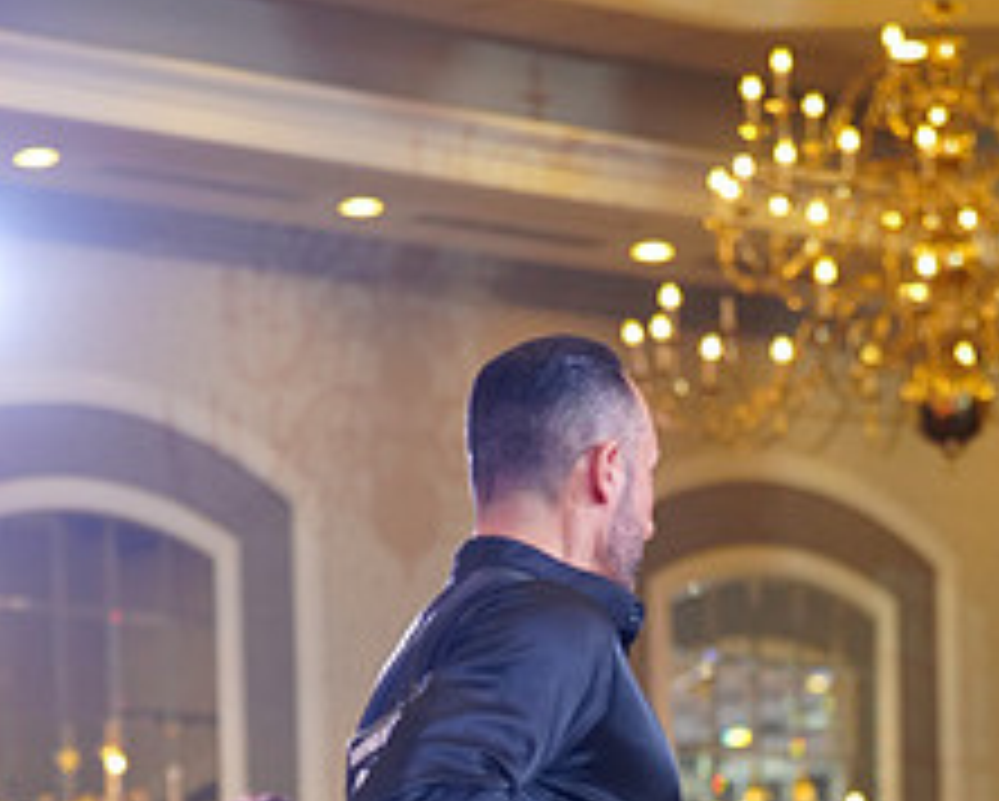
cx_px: 830
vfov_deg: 8.2
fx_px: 5445
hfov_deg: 10.4
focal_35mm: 184
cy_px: 1251
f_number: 3.2
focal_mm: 75
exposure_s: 1/200
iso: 1000
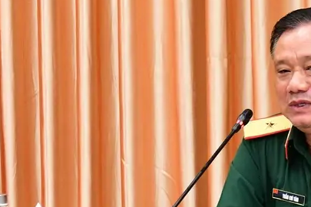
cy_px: 46
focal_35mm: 294
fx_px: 2540
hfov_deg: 7.0
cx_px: 107
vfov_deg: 4.7
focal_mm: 62
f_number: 5.3
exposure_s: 1/100
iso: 1600
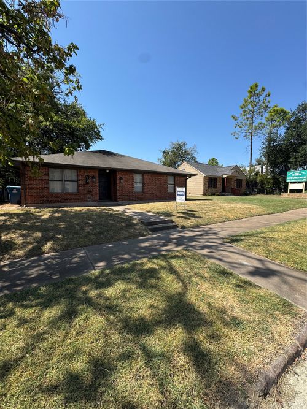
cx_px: 154
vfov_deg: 102.1
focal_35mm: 14
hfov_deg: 85.7
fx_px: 166
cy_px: 204
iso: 50
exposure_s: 1/1256
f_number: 2.2
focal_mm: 2.22
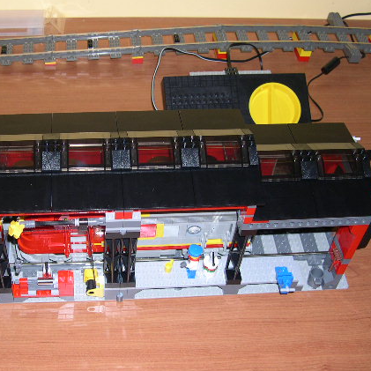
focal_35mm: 51
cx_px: 109
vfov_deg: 33.4
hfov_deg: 33.0
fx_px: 618
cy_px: 185
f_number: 2.8
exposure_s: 1/60
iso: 100
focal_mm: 8
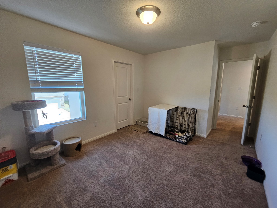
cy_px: 104
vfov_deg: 89.9
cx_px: 138
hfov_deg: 106.2
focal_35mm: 13
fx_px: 104
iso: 125
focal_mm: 2.2
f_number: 2.2
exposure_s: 1/60
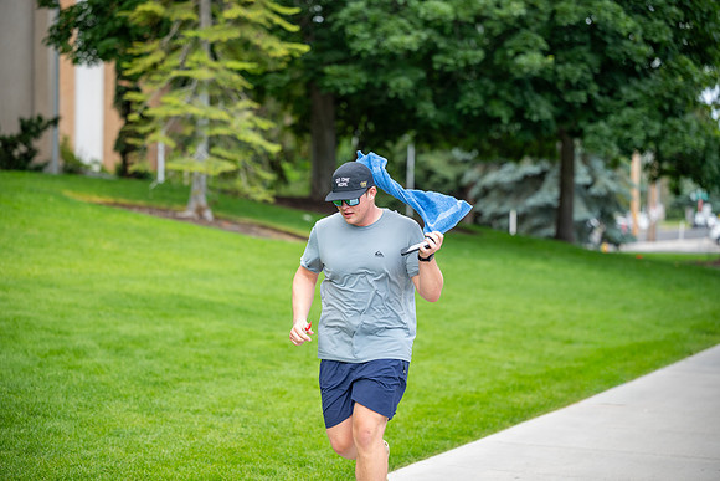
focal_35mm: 104
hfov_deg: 19.6
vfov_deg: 13.2
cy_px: 240
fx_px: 2080
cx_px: 360
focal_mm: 104
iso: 200
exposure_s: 1/1250
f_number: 2.8
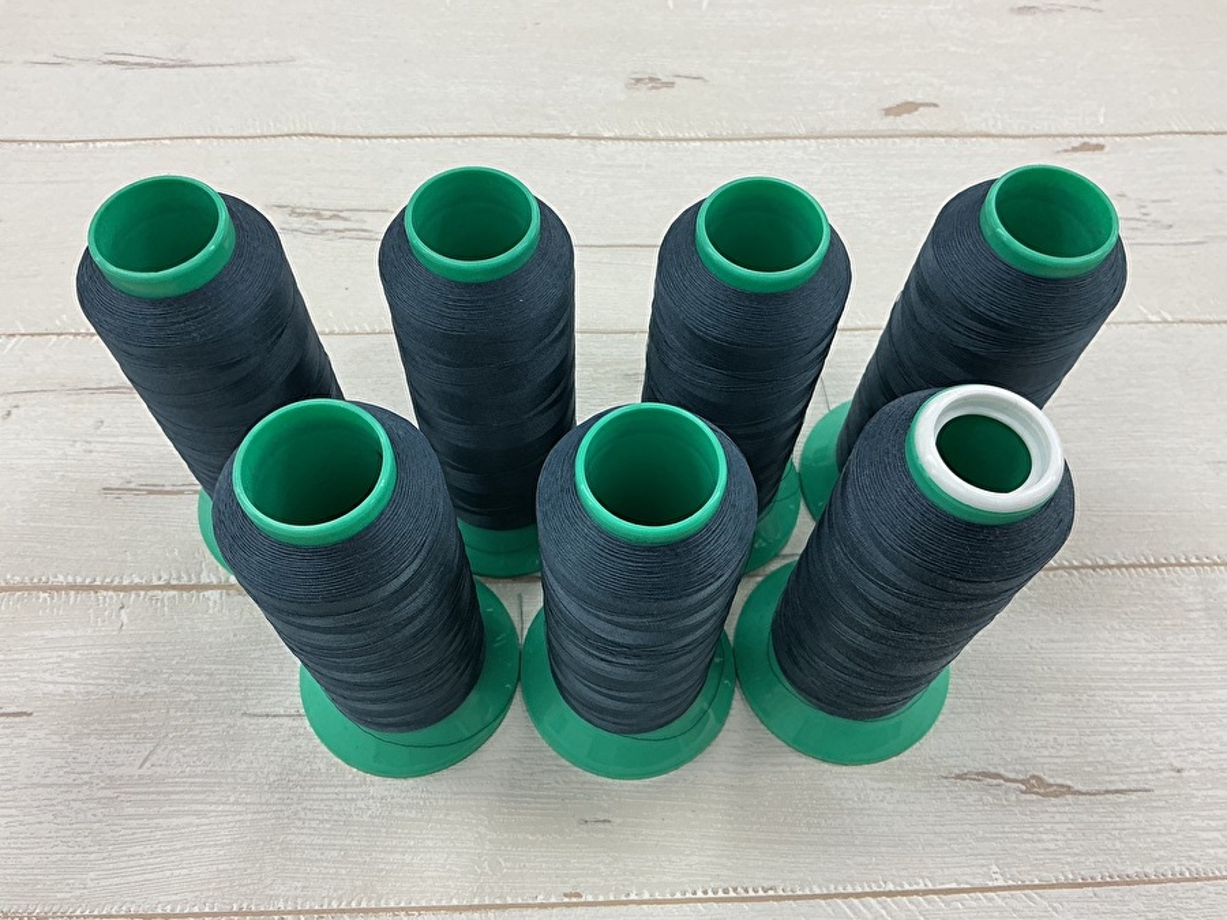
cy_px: 460
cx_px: 614
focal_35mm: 29
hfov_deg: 61.7
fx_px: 1028
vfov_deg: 48.2
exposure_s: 1/60
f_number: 1.8
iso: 40
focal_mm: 3
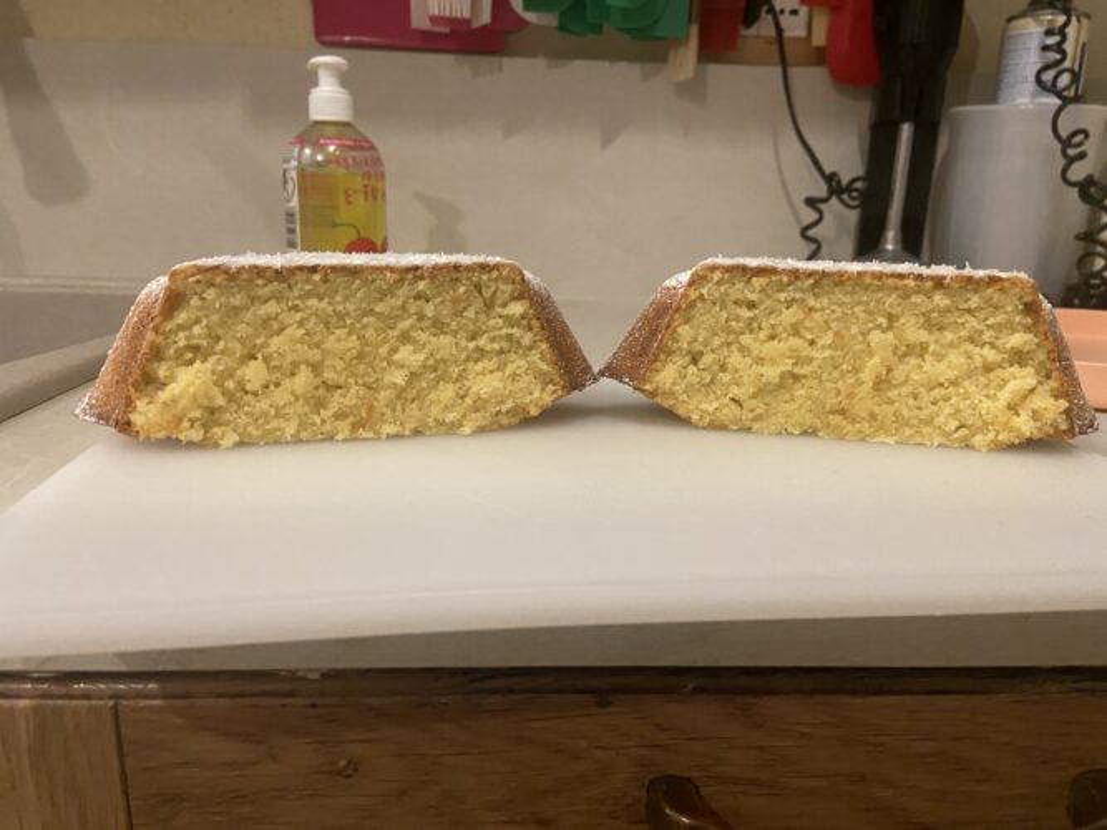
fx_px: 831
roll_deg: -1.7
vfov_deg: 53.0
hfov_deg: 67.3
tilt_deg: -14.4
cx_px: 554
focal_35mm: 26
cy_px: 415
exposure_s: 1/33
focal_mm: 4.25
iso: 400
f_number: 1.8
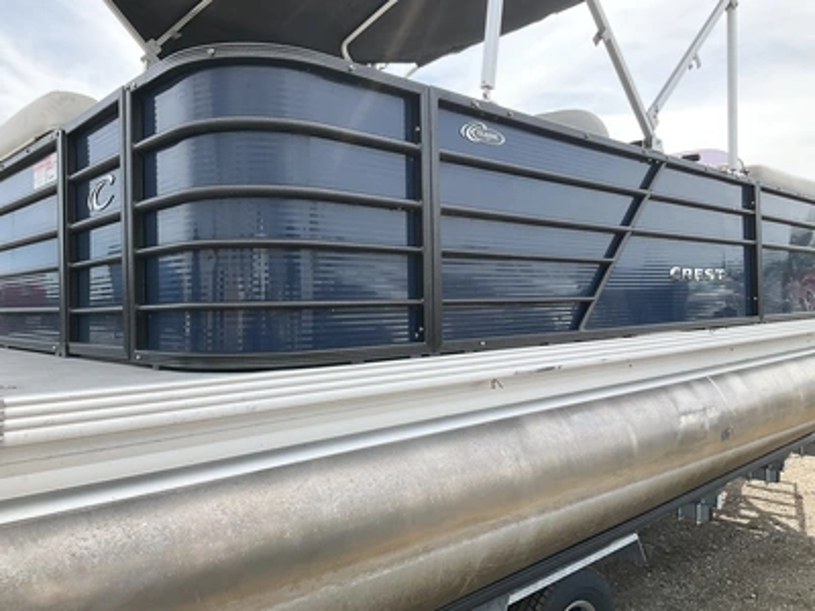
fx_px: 683
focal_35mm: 29
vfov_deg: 48.2
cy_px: 306
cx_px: 408
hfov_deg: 61.7
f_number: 1.8
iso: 25
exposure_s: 1/1076
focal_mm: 3
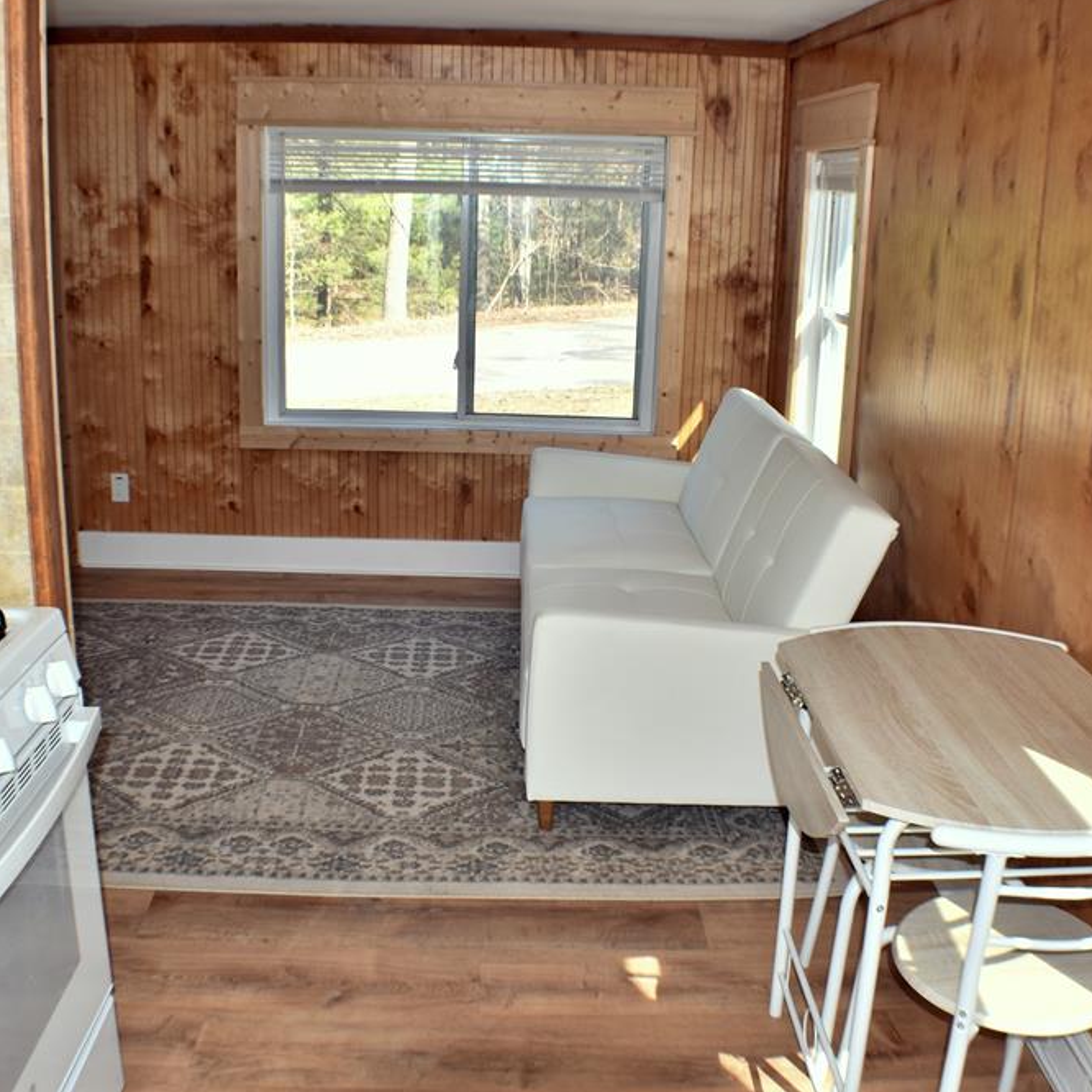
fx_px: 1677
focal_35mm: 47
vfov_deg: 36.1
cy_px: 538
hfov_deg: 36.1
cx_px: 521
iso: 220
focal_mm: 24
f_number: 5.6
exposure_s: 1/125
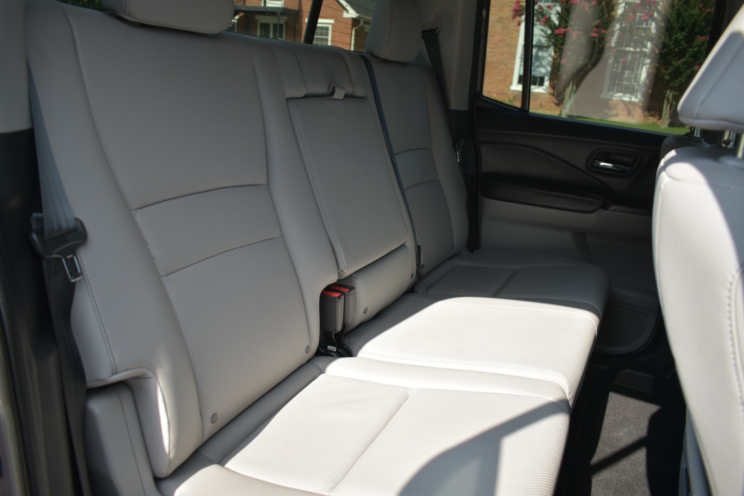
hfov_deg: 67.4
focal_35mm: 27
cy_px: 248
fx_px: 558
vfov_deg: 47.9
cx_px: 372
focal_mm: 18
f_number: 3.5
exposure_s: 1/200
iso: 100
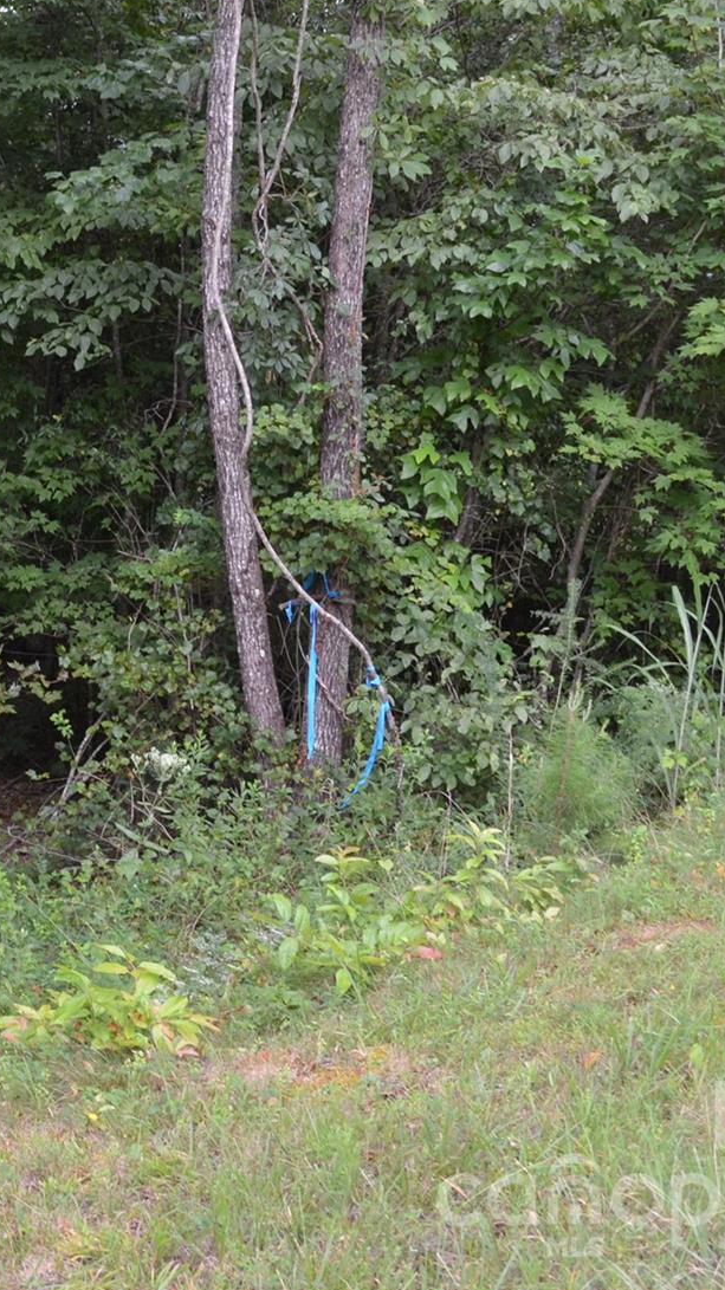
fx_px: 1813
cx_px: -106
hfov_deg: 21.3
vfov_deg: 39.0
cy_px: 501
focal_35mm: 53
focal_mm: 18
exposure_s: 1/100
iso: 400
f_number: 5
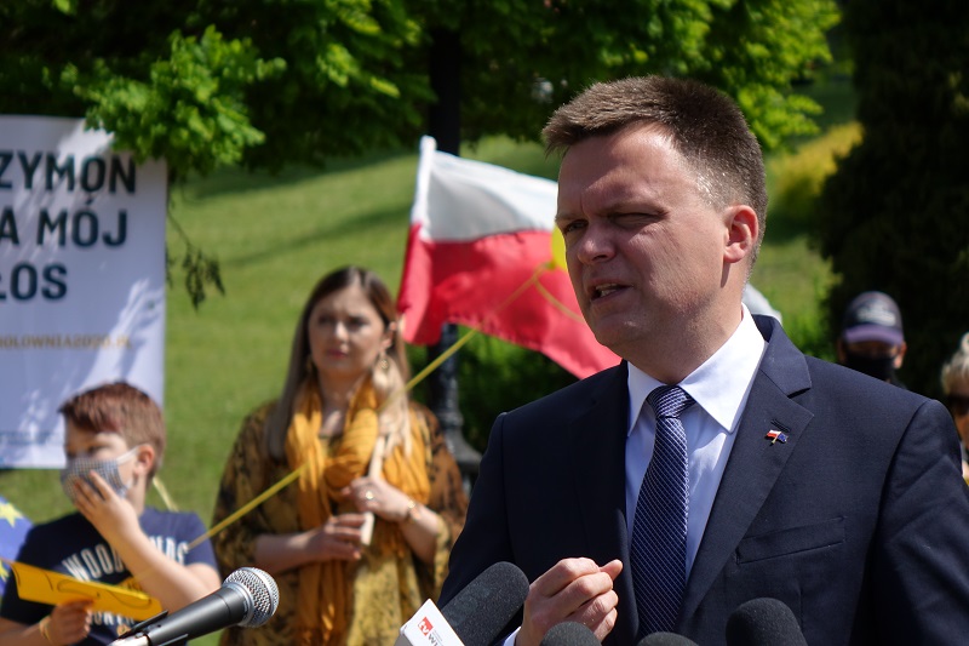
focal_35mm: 137
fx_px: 3687
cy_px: 323
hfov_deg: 15.0
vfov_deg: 10.0
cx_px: 484
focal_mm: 50.23
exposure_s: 1/1600
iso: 125
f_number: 3.2
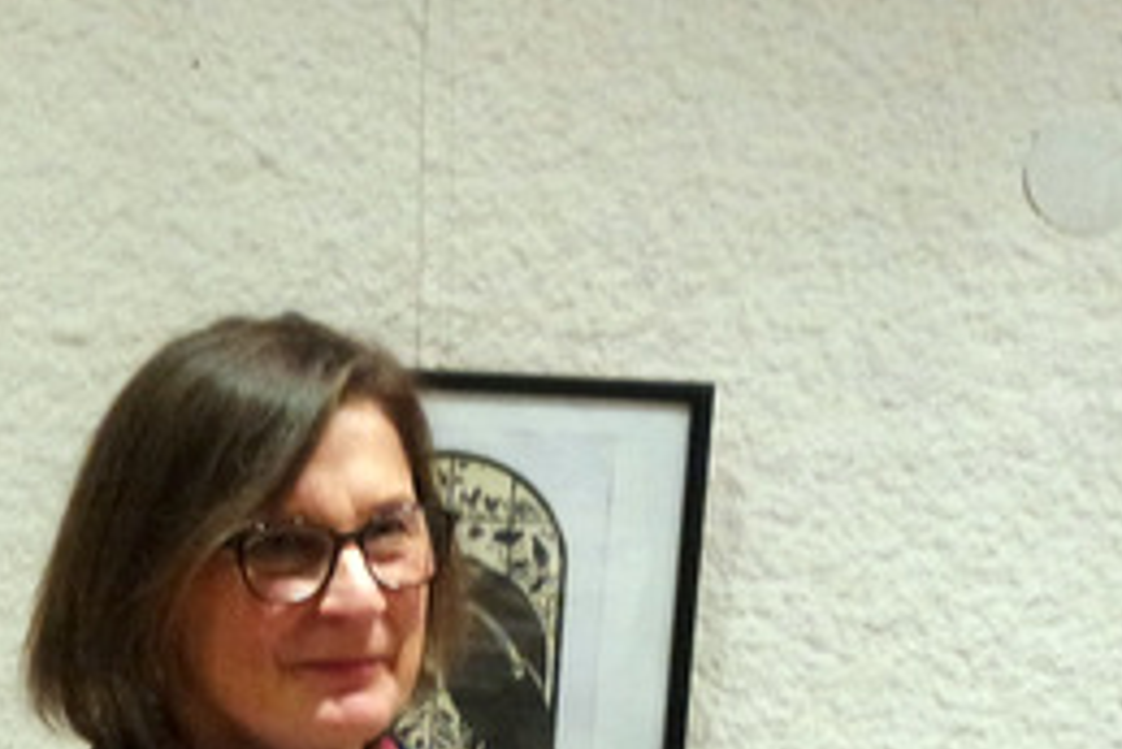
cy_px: 1048
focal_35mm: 238
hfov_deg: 8.6
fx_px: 7421
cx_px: 399
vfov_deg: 5.7
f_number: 5.6
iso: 3200
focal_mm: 50
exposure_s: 1/25
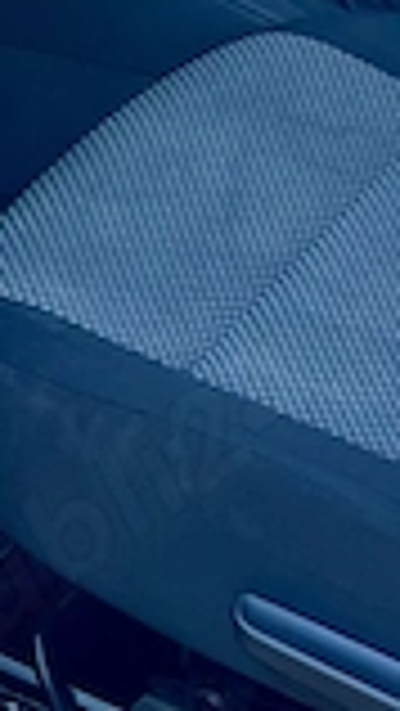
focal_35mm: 143
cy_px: -72
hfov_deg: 8.4
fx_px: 2694
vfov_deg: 14.7
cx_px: -144
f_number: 1.6
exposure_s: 1/169
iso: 40
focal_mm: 5.1
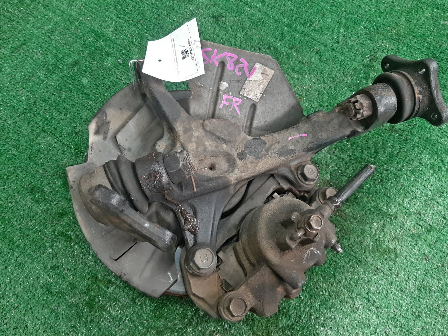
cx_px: 228
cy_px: 162
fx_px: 349
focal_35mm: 27
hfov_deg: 65.3
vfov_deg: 51.3
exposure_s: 1/50
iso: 131
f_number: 1.7
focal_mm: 3.93
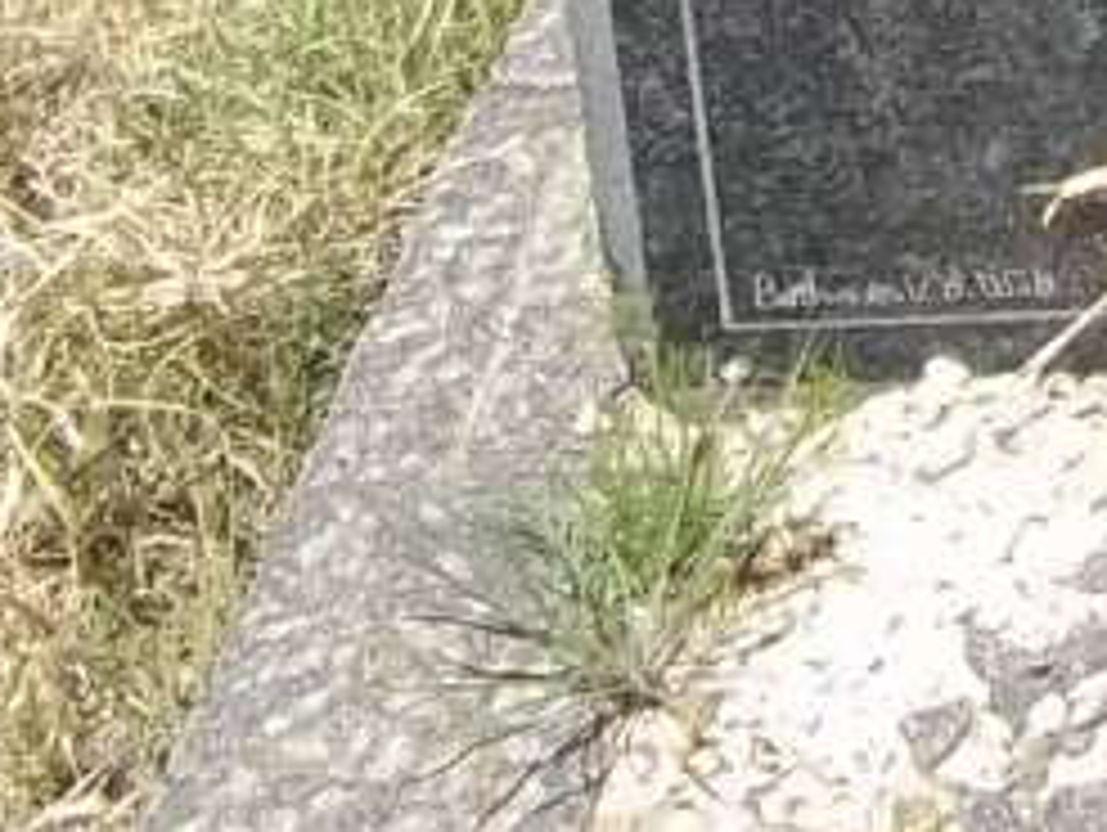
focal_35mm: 156
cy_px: -1160
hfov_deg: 11.8
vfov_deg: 8.7
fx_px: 4994
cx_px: 1948
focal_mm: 5.7
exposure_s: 1/400
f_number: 5.5
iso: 80
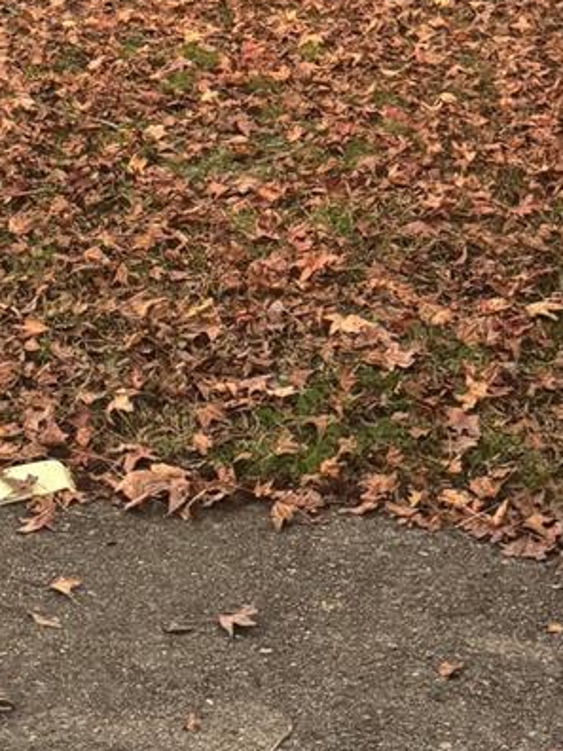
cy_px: -180
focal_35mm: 93
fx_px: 2017
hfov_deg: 15.9
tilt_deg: -7.0
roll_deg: -1.3
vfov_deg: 19.7
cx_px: 328
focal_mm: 6.76
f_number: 1.78
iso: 500
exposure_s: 1/60
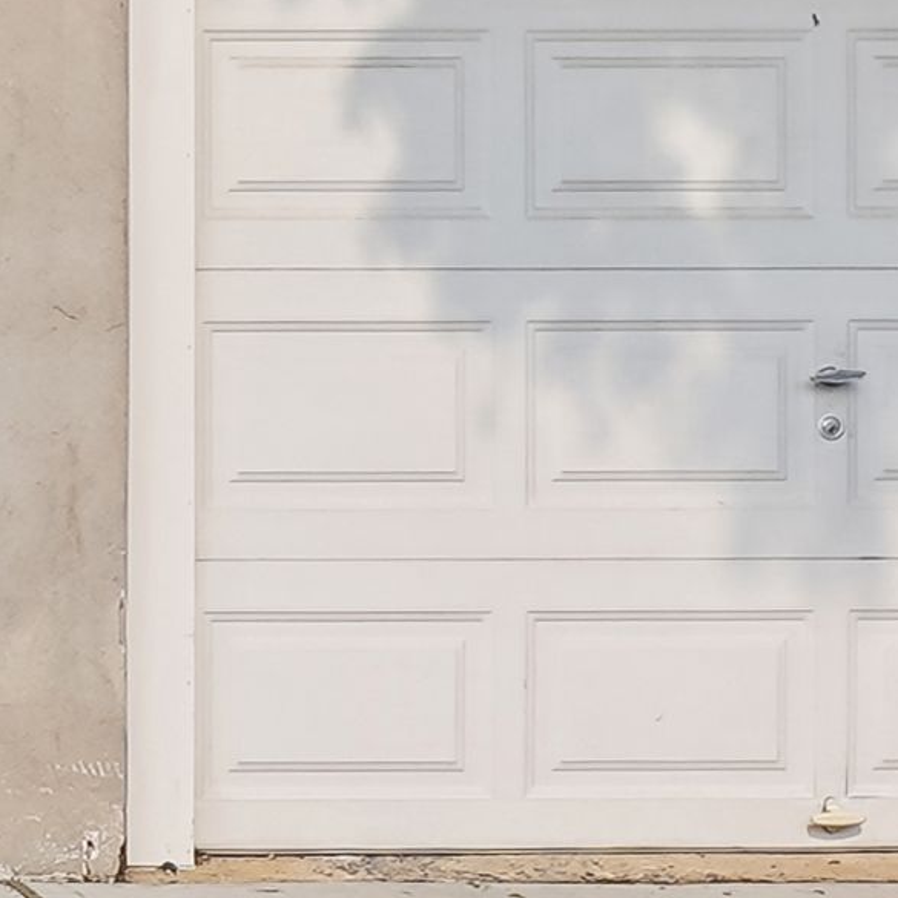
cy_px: 283
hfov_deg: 13.8
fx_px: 3228
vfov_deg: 15.8
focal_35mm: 110
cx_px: -801
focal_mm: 13
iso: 160
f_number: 8
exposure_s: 1/800
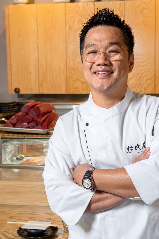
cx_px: 108
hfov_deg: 22.9
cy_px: 128
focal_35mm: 59
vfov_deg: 33.9
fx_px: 391
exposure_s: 1/30
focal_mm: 41
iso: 400
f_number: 5.6
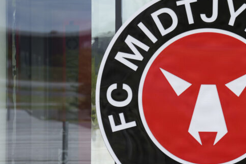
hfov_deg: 4.9
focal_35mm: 421
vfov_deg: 3.3
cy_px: 137
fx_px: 2877
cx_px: 195
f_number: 5.6
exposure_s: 1/500
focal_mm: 200
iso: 200
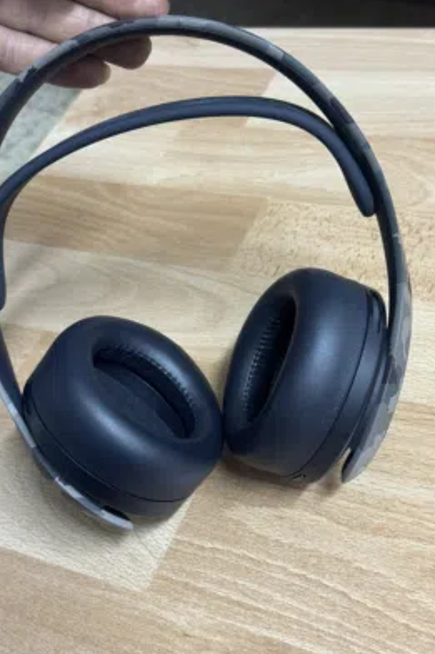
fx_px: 925
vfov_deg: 38.9
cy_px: 330
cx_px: 197
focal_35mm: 51
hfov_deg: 26.4
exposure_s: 1/50
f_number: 1.78
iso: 250
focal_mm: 6.76
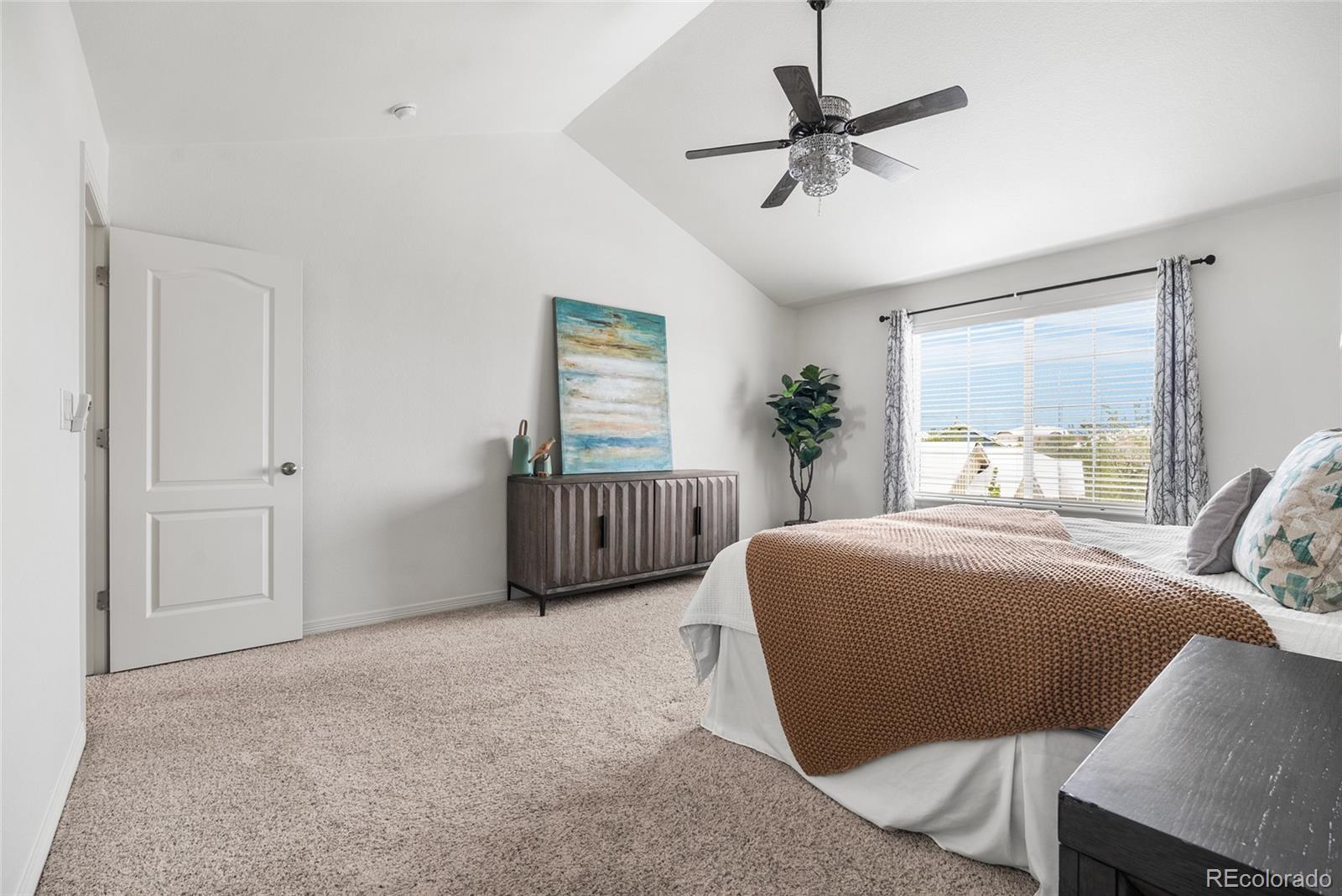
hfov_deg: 96.7
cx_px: 671
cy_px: 448
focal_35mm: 16
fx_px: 597
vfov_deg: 73.8
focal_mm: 16
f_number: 8
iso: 200
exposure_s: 1/200
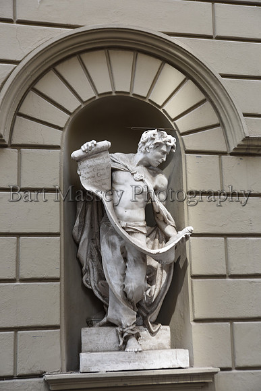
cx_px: 130
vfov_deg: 33.4
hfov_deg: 22.6
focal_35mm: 60
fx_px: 652
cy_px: 196
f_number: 5.6
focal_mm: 60
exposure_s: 1/200
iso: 280
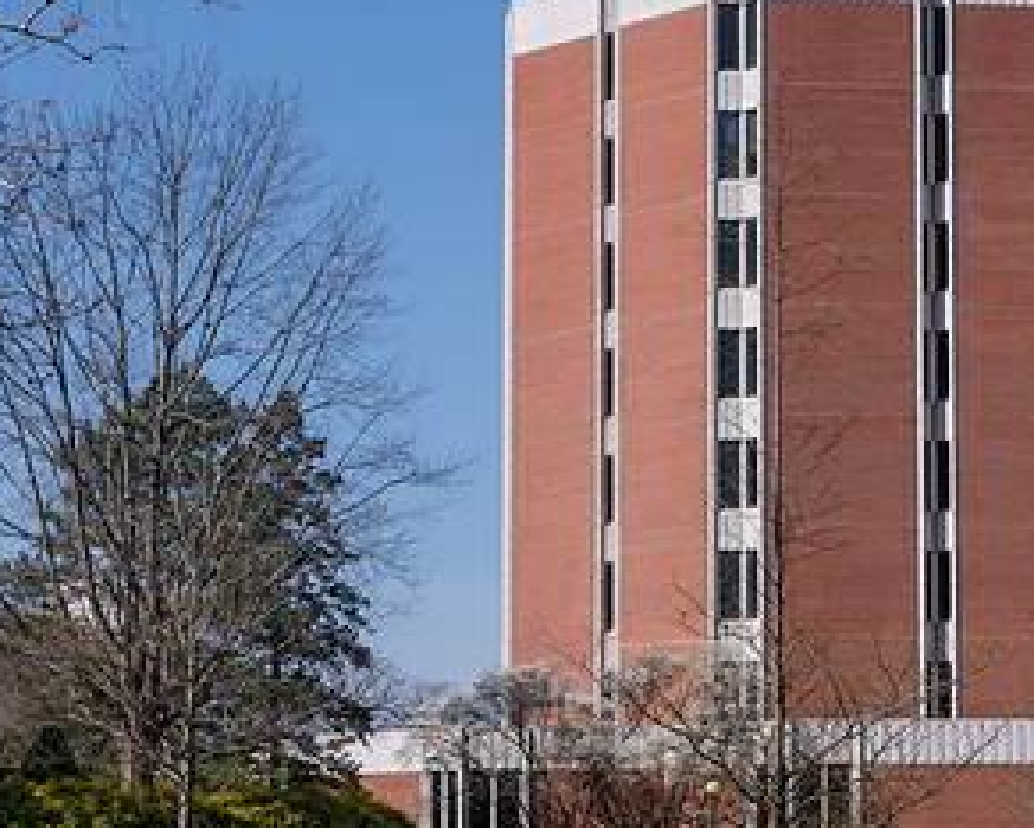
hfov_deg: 14.6
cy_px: 389
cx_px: 906
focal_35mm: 131
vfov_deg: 11.8
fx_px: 4010
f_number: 9
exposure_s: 1/400
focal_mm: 70
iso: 160
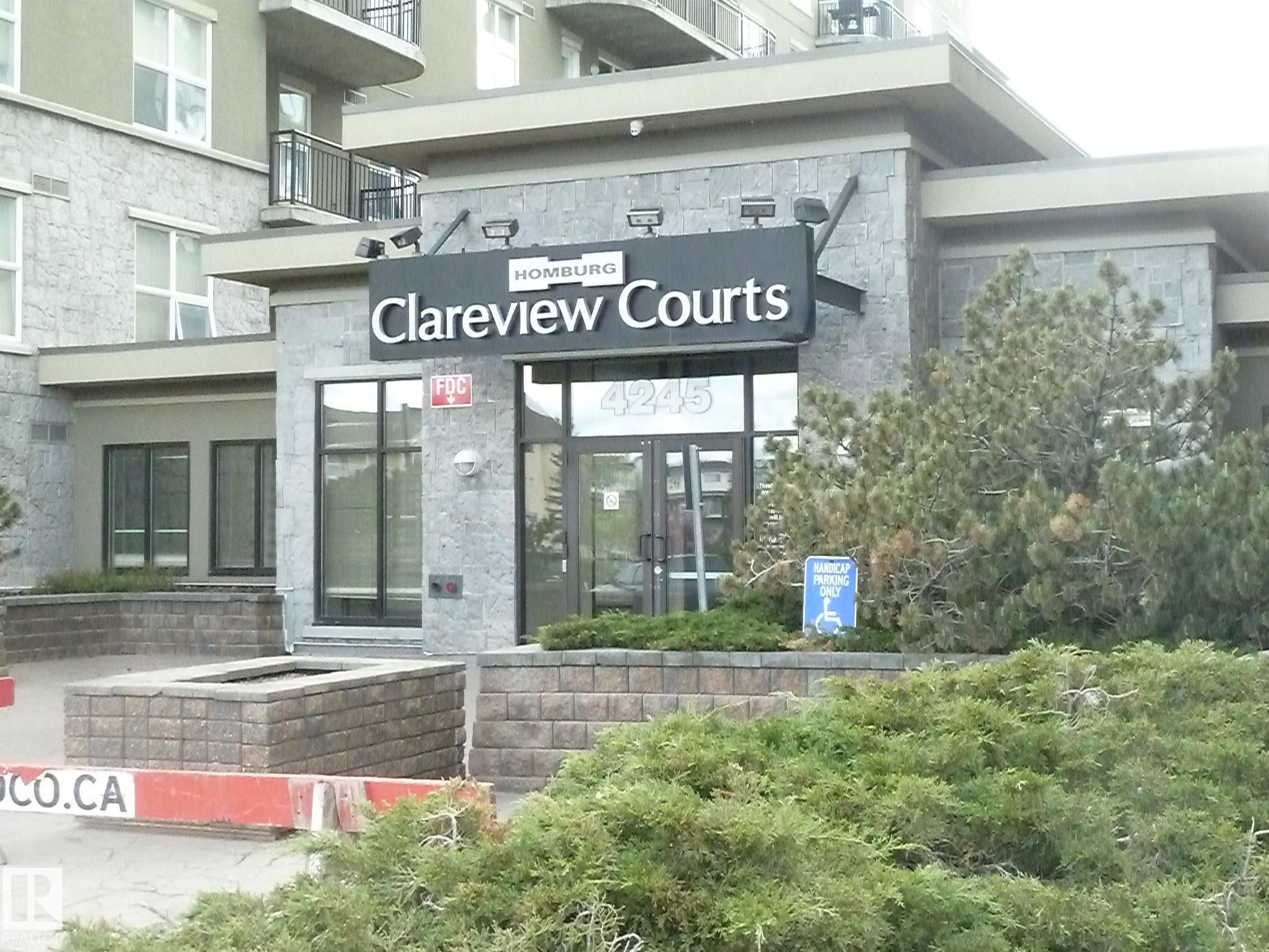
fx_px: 1906
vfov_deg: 28.0
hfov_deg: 36.8
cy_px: 476
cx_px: 634
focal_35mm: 52
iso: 1600
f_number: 5.6
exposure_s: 1/640
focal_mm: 8.5
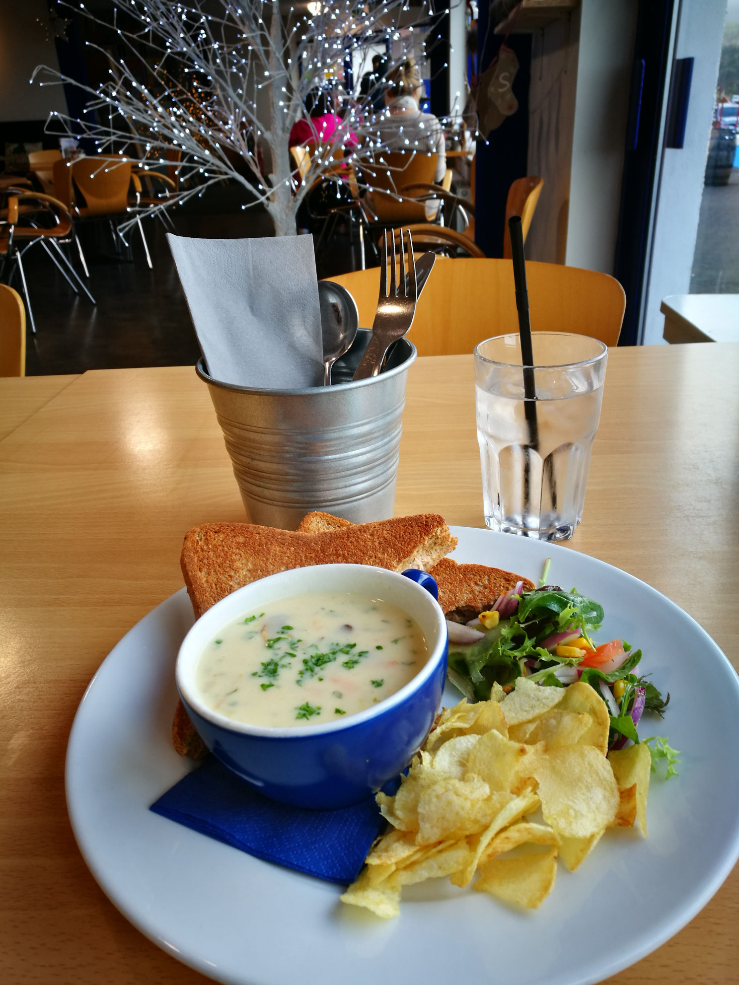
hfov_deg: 51.4
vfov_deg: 65.3
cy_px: 492
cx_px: 370
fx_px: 769
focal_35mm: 27
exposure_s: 1/50
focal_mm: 4.5
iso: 100
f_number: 2.2
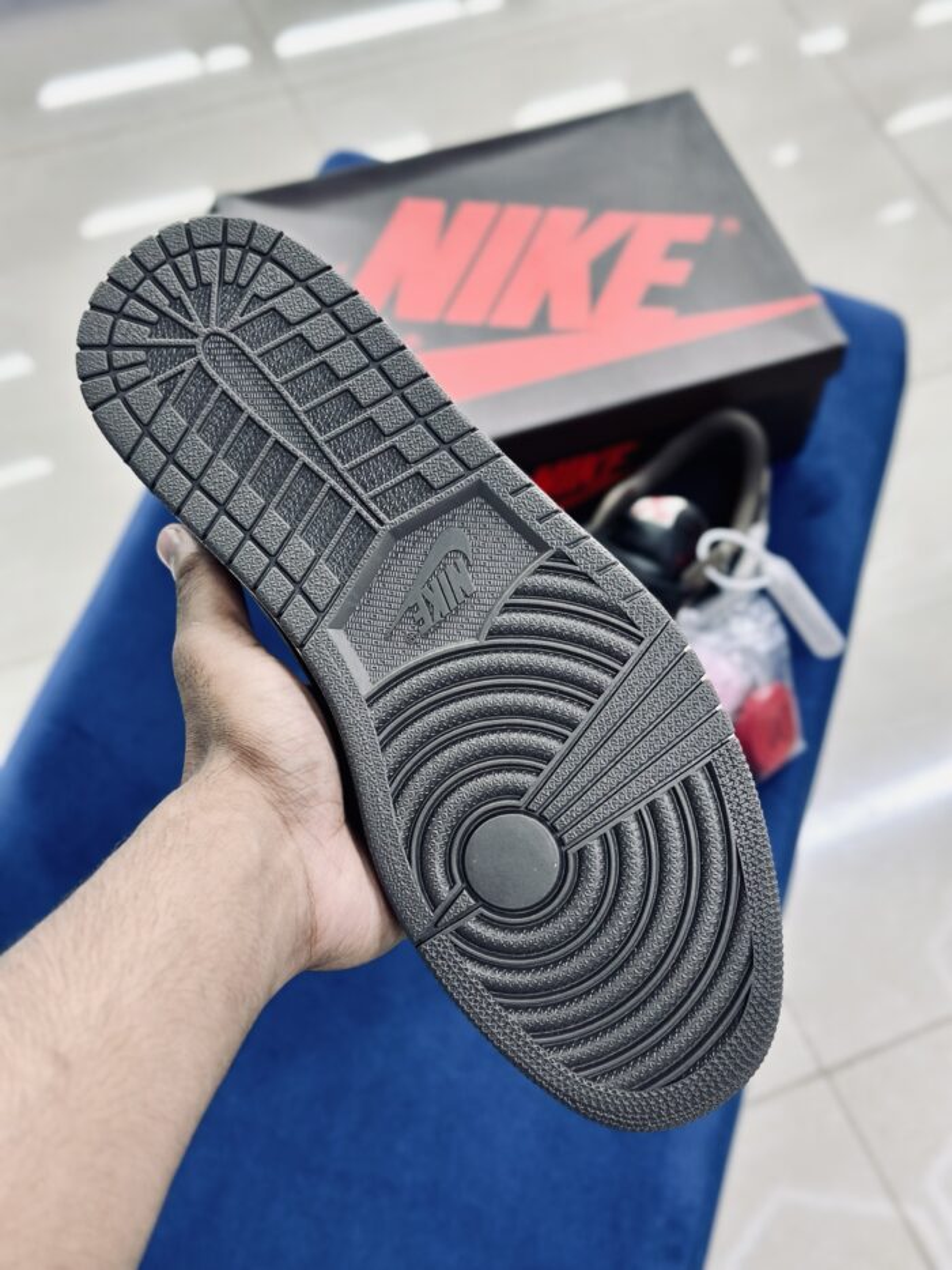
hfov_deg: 30.3
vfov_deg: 39.7
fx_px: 1760
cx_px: 476
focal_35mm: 48
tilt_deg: -58.1
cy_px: 635
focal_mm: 6.86
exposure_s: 1/100
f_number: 1.78
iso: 160
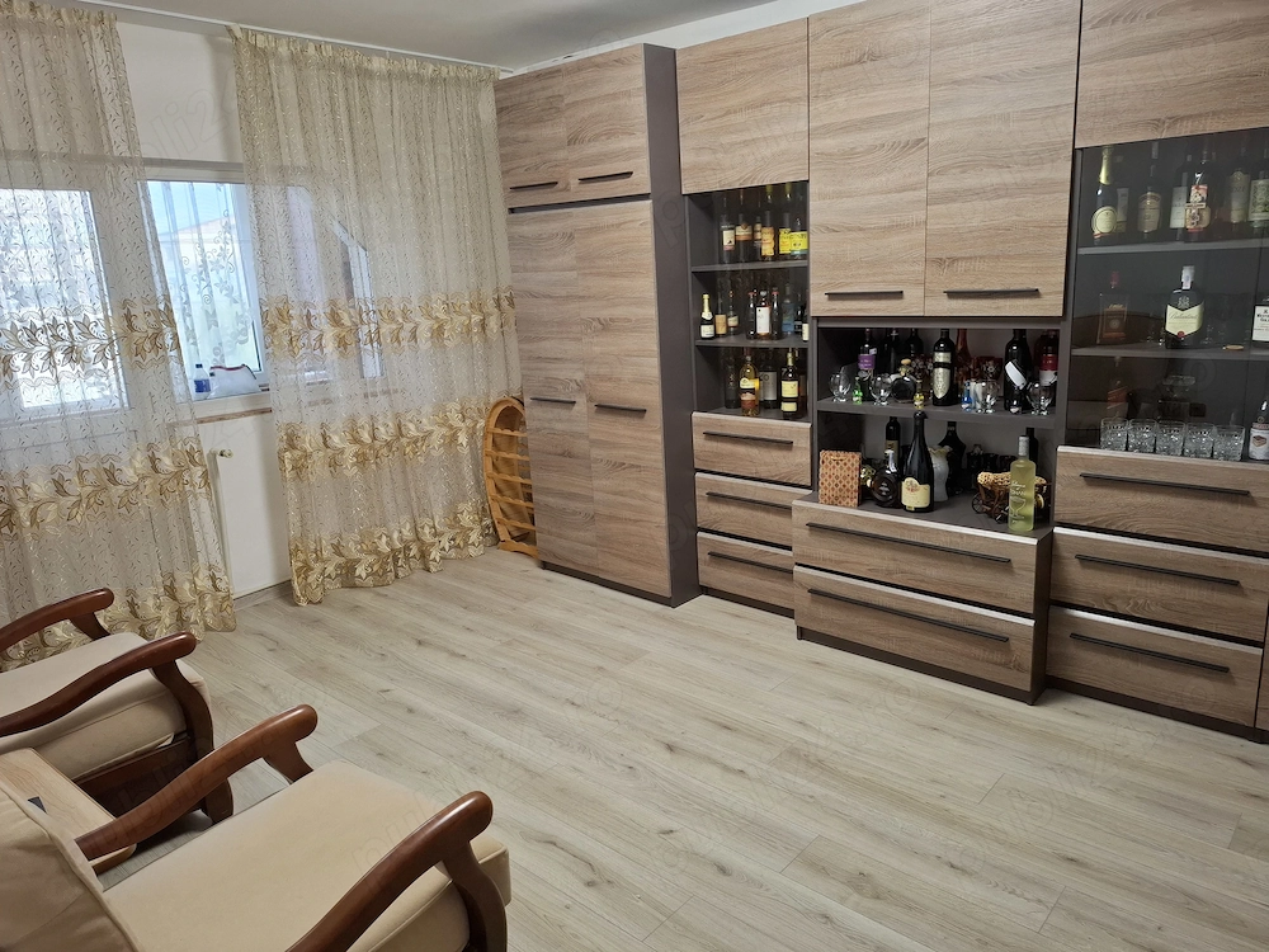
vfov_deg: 58.9
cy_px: 476
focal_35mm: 23
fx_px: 843
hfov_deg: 73.9
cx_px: 634
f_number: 1.8
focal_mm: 5.54
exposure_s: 1/100
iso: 200
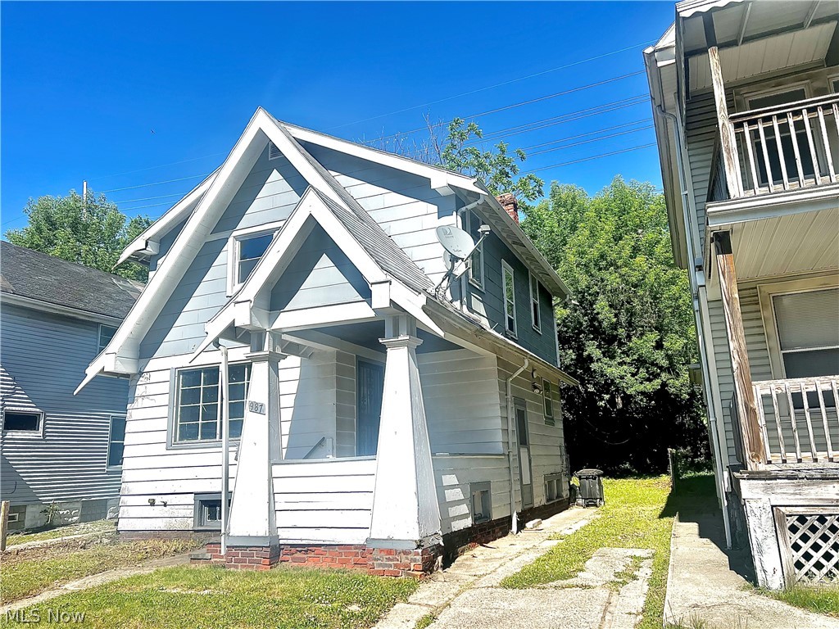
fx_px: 630
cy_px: 314
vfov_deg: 53.1
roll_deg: +2.0
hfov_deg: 67.3
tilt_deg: +12.9
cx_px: 420
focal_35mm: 26
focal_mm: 5.7
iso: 50
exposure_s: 1/6993
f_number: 1.5
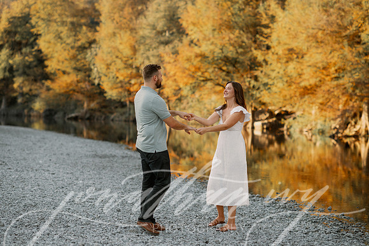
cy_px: 123
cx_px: 184
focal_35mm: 85
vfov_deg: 16.1
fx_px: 871
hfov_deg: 23.9
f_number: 2.5
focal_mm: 85
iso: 125
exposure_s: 1/800
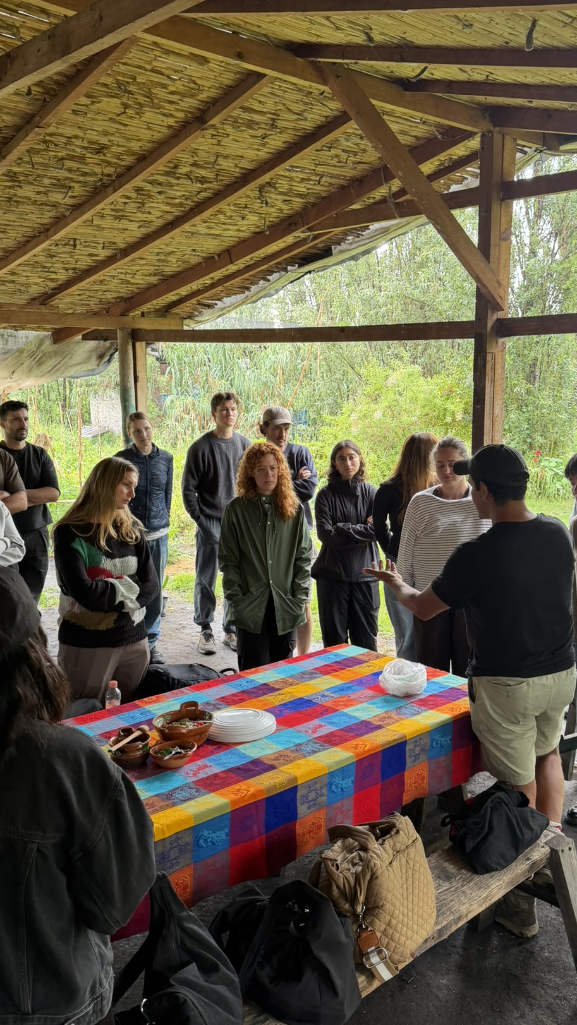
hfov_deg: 35.6
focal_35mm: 33
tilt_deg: -7.5
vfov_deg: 59.4
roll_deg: -3.6
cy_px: 481
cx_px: 315
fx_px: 898
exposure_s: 1/121
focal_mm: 6.76
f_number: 1.78
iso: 125
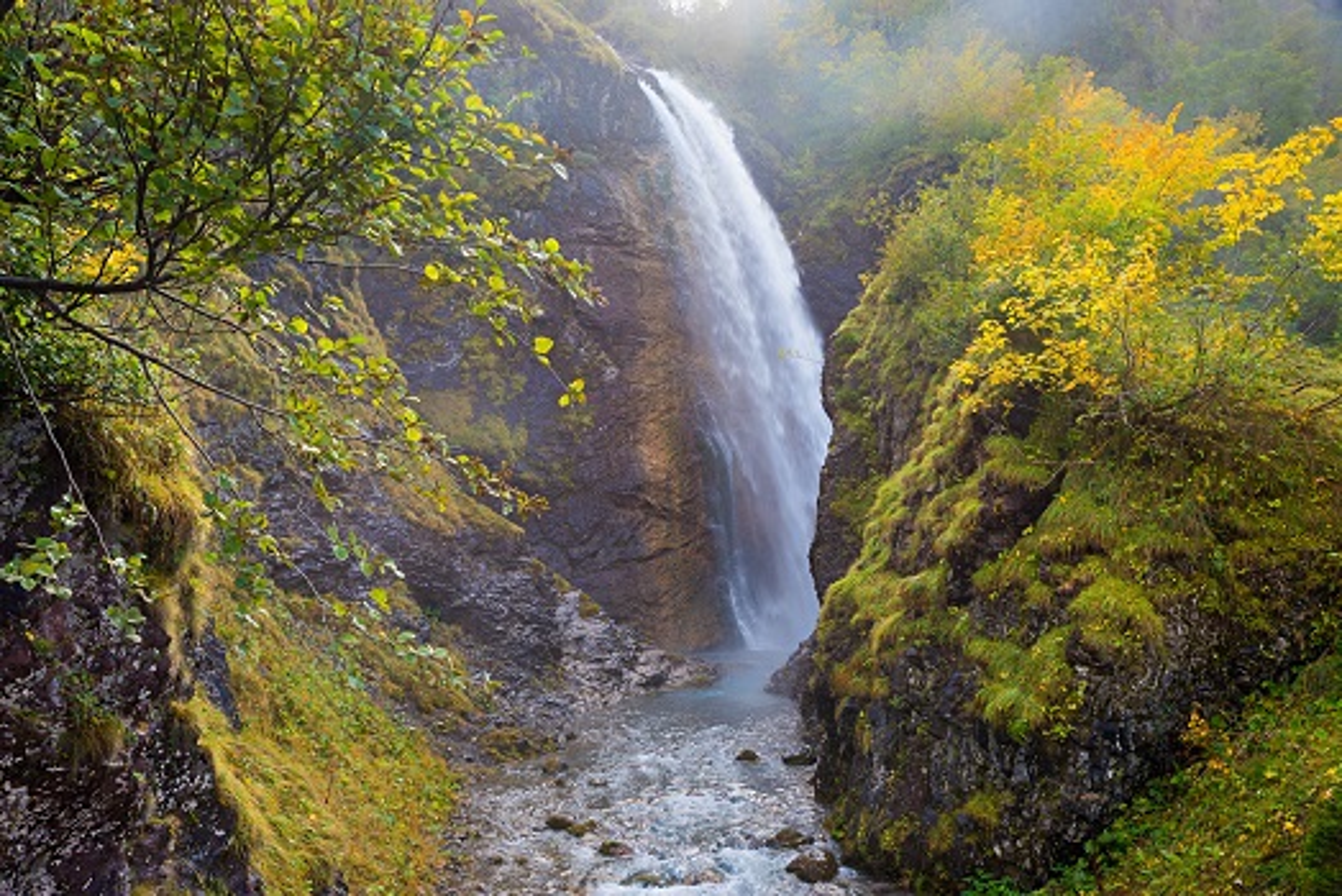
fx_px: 1119
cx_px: 671
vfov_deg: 43.7
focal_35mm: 30
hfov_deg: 61.9
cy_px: 448
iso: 100
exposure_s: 1/50
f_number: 8
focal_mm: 30
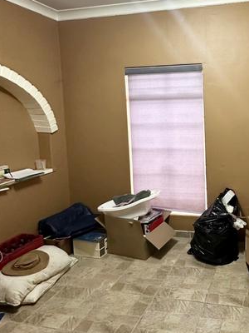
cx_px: 217
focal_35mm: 28
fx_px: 269
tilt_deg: -4.0
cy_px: 128
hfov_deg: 45.8
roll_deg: +0.9
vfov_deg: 62.7
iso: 320
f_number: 2.2
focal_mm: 2.22
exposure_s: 1/50
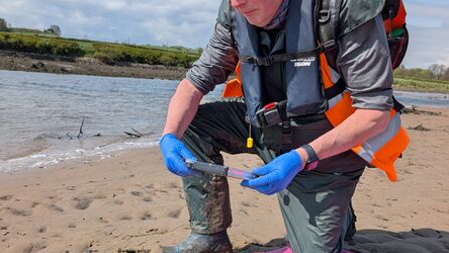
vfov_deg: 33.6
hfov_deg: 56.6
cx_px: 225
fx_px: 417
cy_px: 154
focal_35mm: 35
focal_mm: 6.9
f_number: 1.68
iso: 20
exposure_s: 1/1126
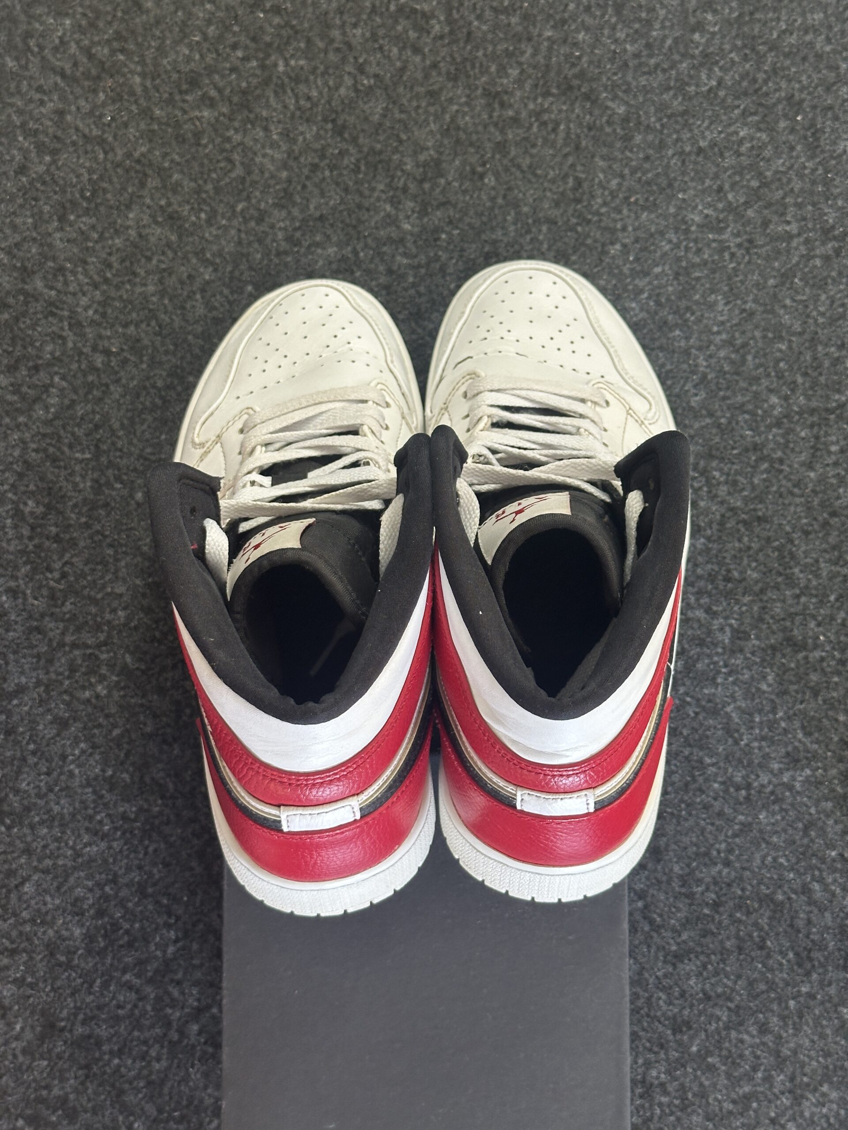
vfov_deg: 39.7
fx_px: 1568
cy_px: 565
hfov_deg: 30.3
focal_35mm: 48
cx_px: 424
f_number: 1.78
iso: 160
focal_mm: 6.86
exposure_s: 1/50
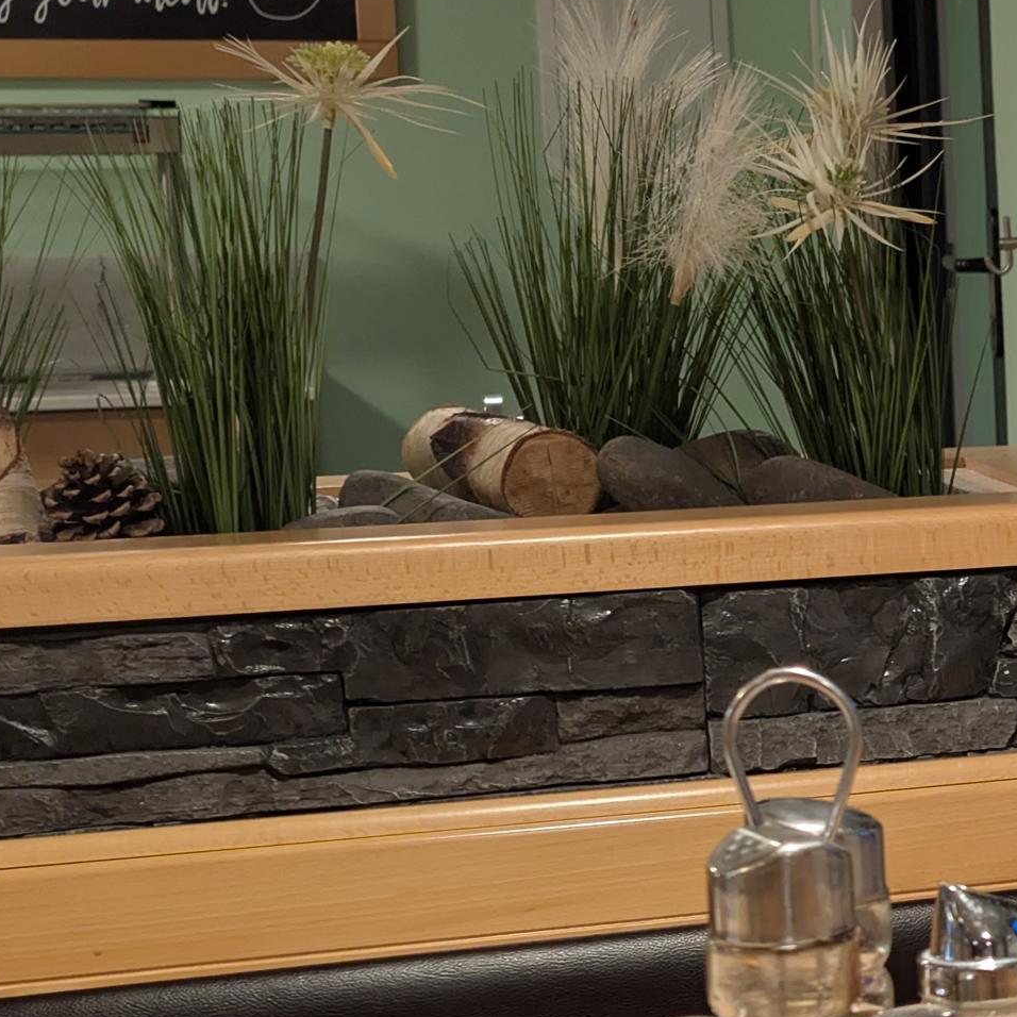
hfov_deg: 17.1
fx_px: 3025
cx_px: 1554
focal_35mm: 91
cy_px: 535
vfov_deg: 19.1
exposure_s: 1/55.5
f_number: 1.68
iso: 334
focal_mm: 6.9
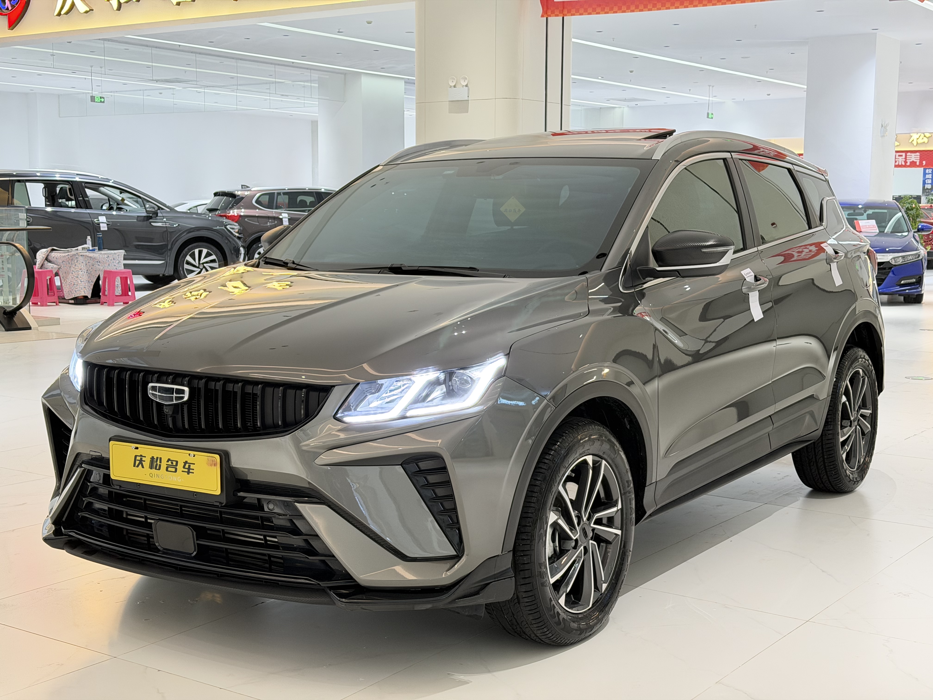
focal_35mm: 48
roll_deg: -0.1
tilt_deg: -6.6
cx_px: 466
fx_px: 1294
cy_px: 350
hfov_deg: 39.7
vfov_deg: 30.3
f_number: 1.78
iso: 320
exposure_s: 1/40
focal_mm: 6.76
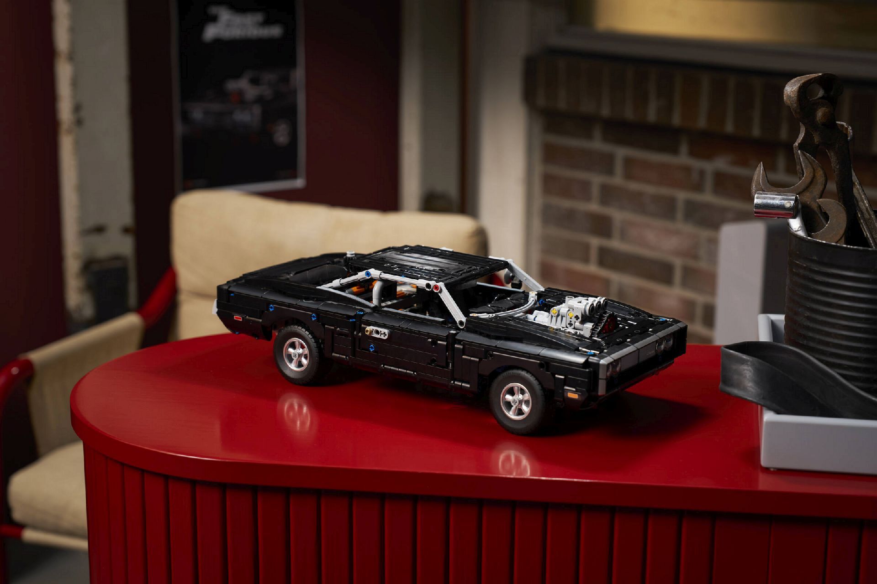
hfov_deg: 32.4
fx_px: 1510
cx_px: 438
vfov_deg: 21.9
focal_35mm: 62
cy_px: 292
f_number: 4.5
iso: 100
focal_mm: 62
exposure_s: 1/20
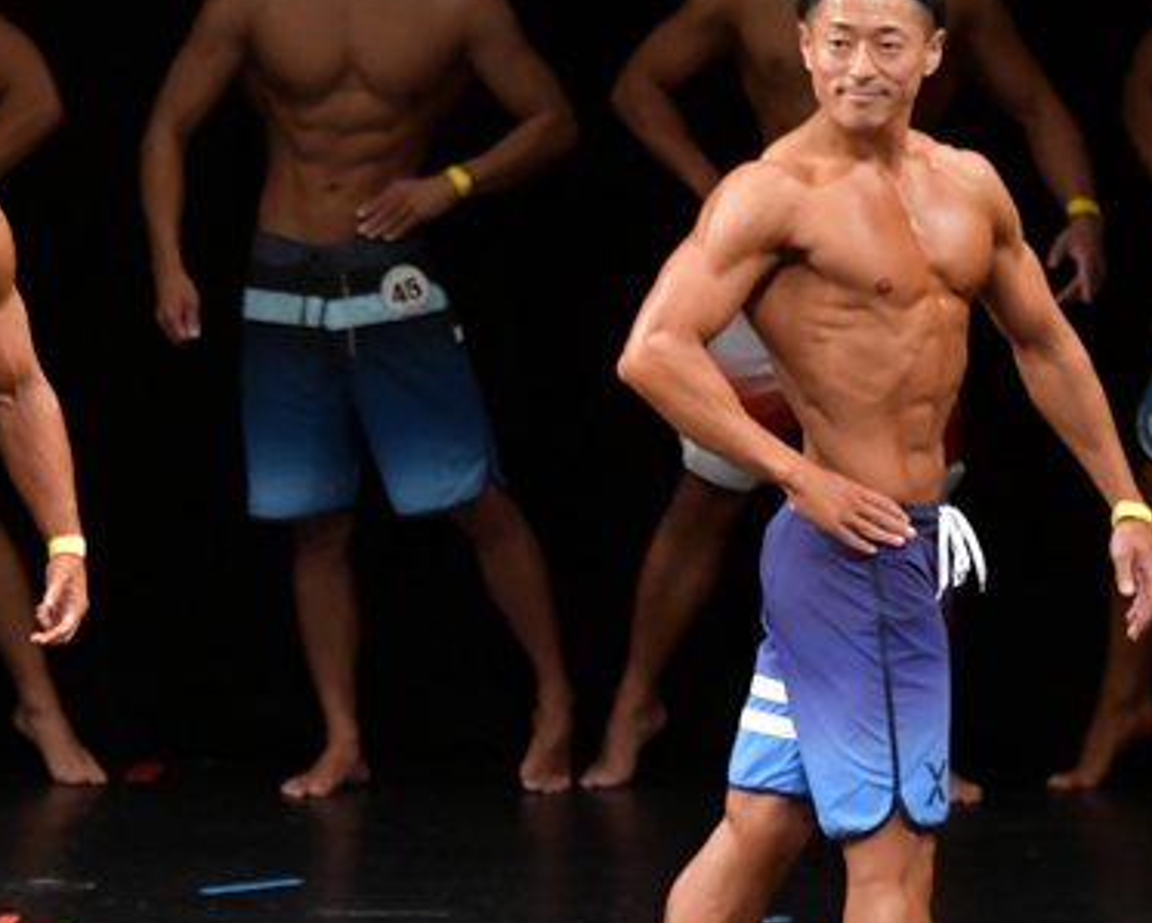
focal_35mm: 526
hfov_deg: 3.7
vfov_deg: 2.9
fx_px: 17948
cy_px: 627
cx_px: 317
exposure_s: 1/400
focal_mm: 180
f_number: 5.6
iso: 3200
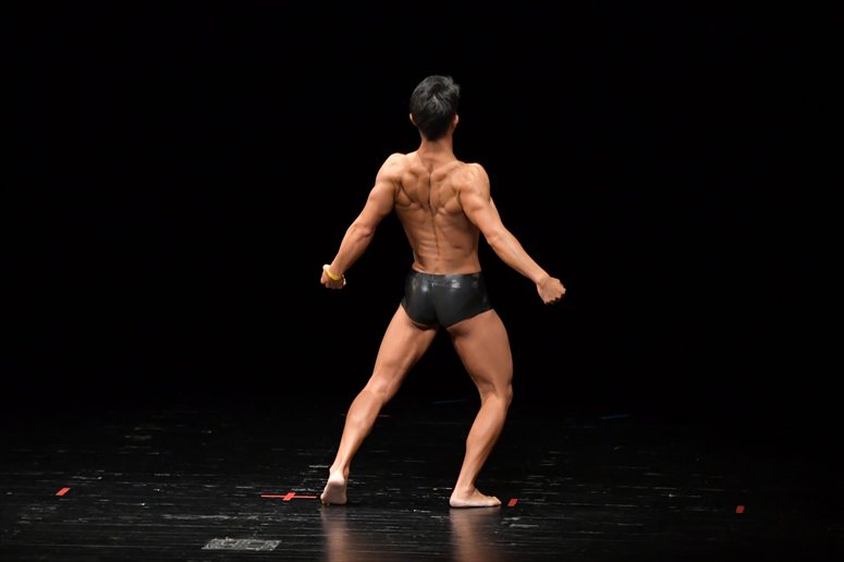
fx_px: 5975
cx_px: 422
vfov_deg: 5.4
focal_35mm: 255
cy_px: 281
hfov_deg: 8.1
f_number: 5.6
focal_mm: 170
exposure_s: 1/400
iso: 4000
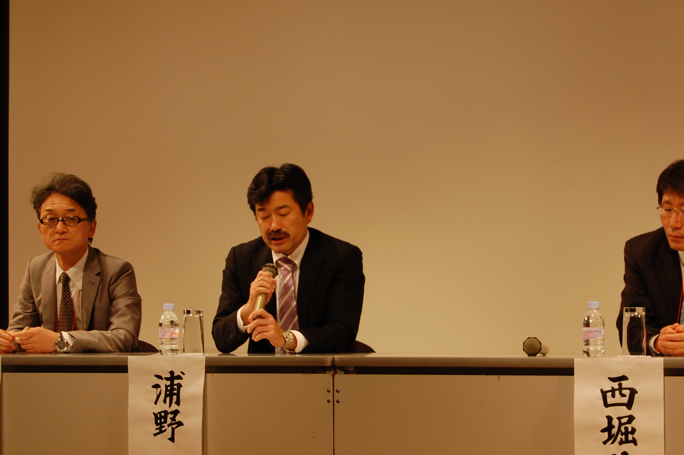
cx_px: 376
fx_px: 2050
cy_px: 271
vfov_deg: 12.7
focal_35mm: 108
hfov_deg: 18.9
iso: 400
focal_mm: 50
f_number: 5.6
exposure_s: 1/125
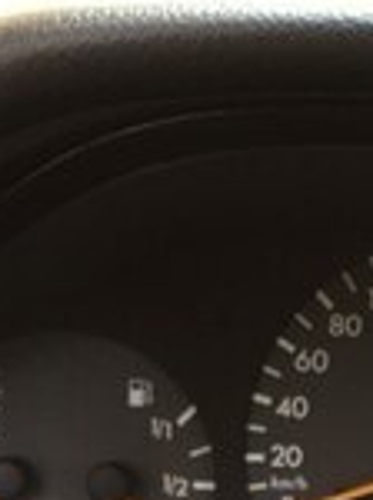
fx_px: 1383
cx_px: 443
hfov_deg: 14.9
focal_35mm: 96
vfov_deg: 19.6
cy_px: 550
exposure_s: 1/33
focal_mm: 4.15
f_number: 2.2
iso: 64
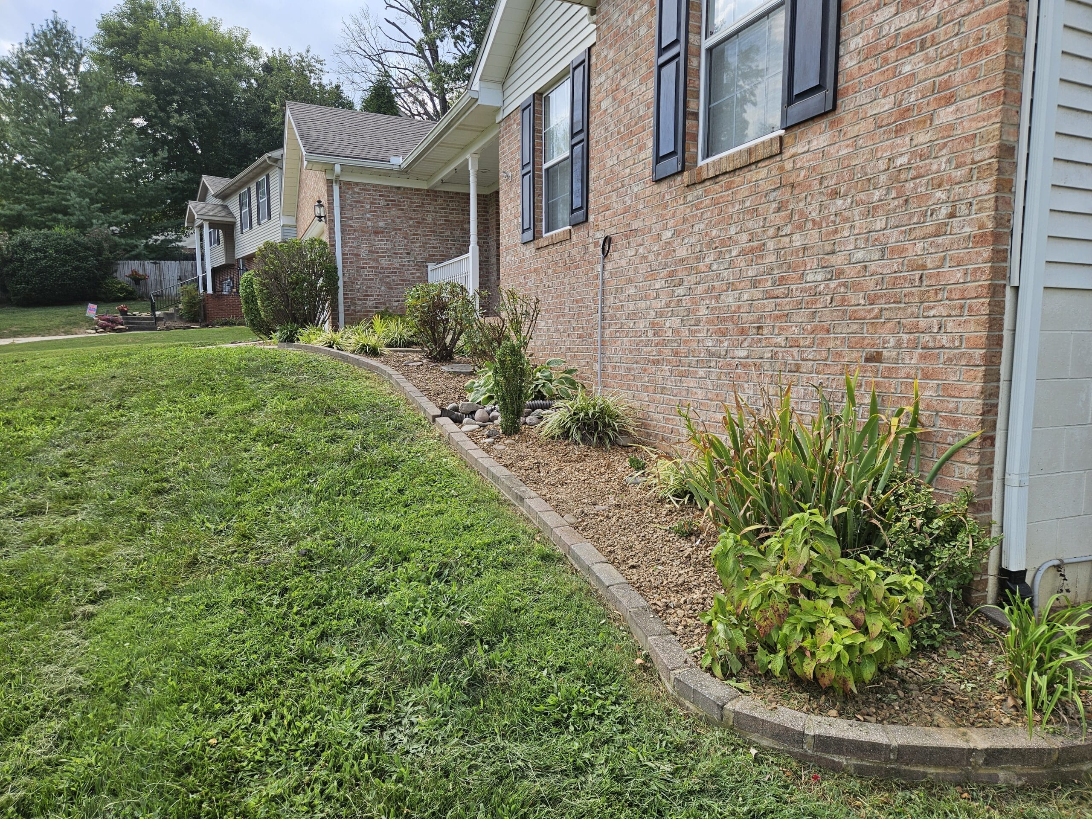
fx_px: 726
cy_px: 410
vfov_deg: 58.9
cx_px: 546
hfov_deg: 73.9
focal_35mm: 23
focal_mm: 5.4
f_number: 1.8
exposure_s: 1/950
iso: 25
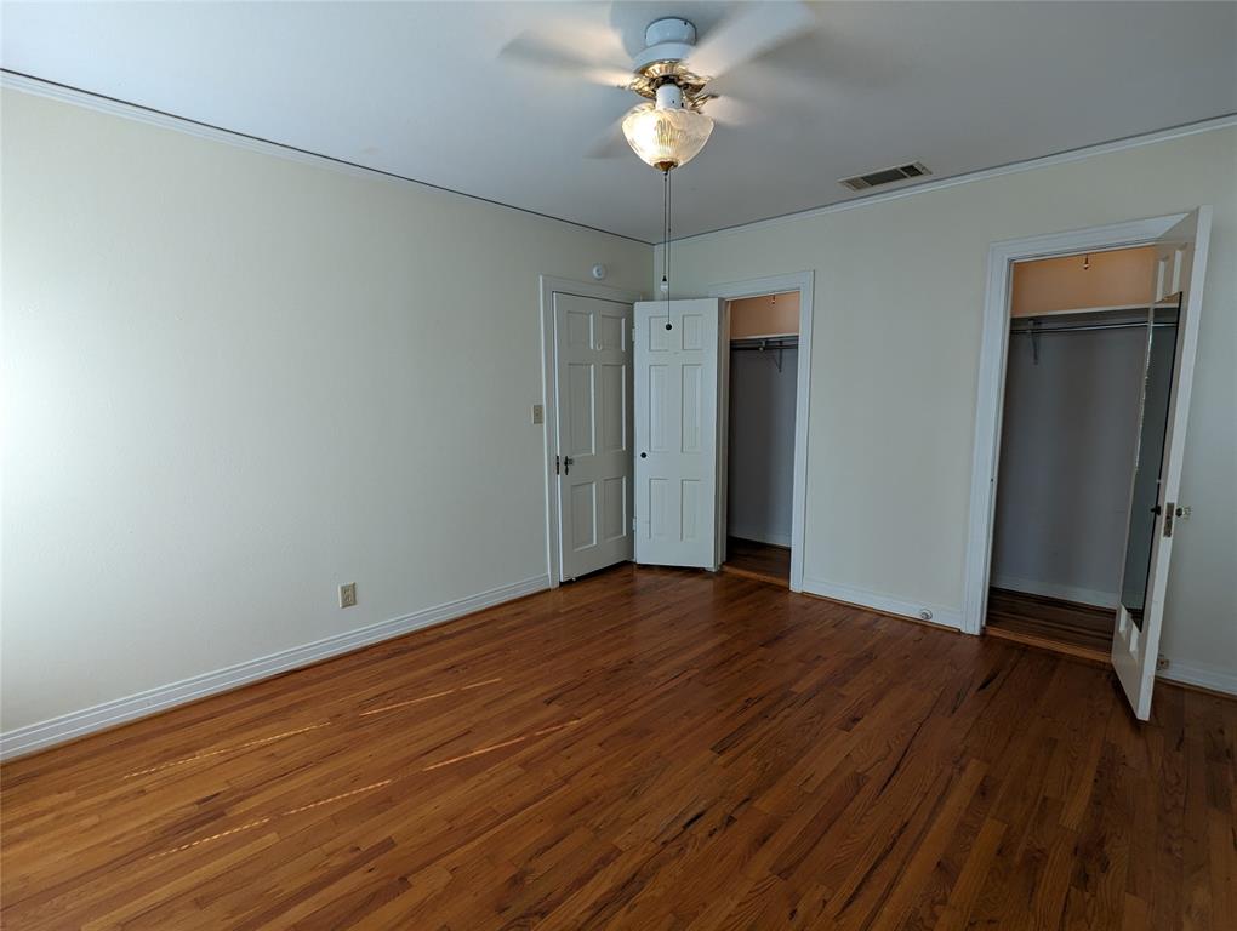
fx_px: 573
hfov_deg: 94.4
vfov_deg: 78.2
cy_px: 466
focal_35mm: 16
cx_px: 618
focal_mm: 2.35
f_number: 2.2
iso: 50
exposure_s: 1/126
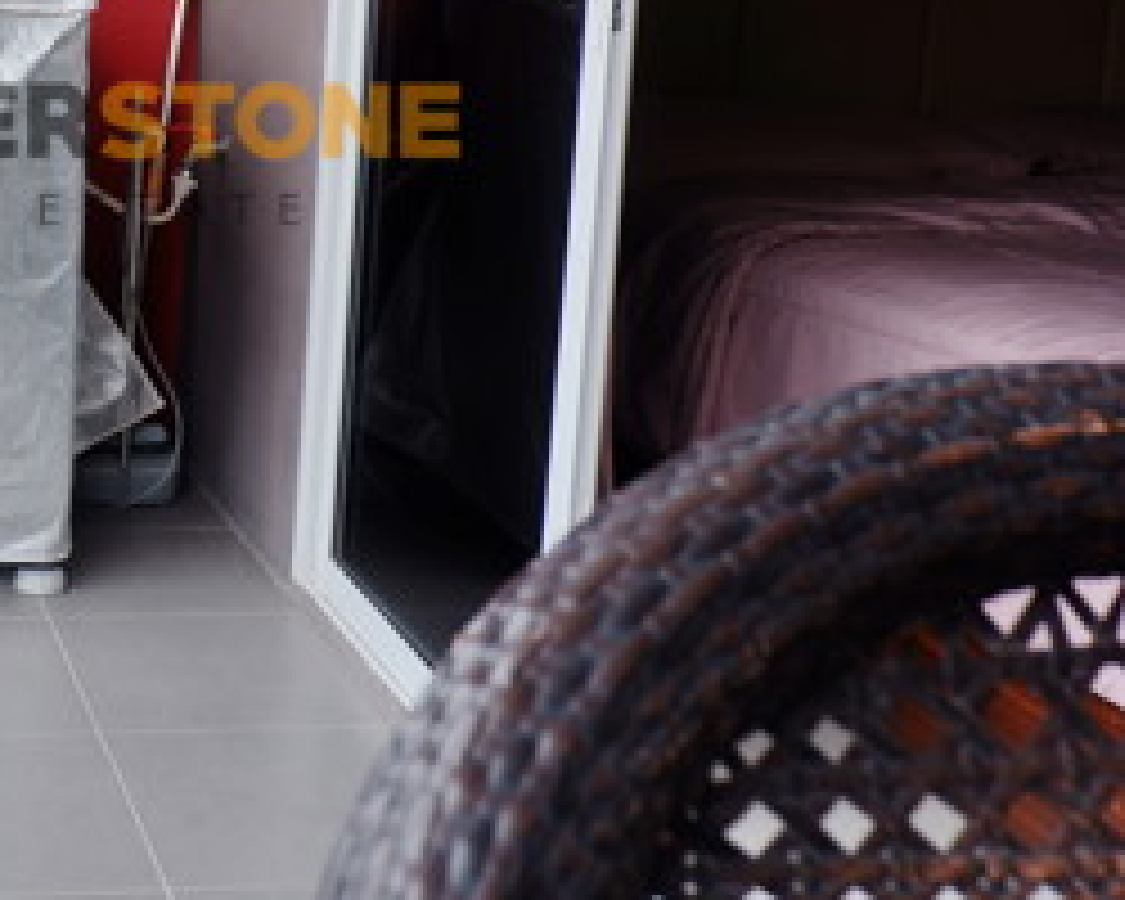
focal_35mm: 54
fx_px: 1798
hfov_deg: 31.4
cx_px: -72
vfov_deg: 27.4
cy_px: 153
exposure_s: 1/125
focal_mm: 16
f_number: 3.5
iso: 200
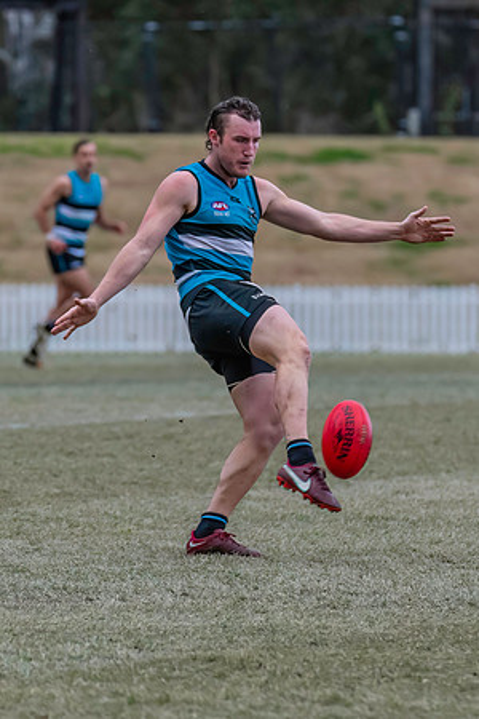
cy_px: 325
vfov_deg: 4.0
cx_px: 330
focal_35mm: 513
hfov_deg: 2.7
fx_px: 10231
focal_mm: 280
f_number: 5.6
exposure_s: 1/2000
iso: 2000
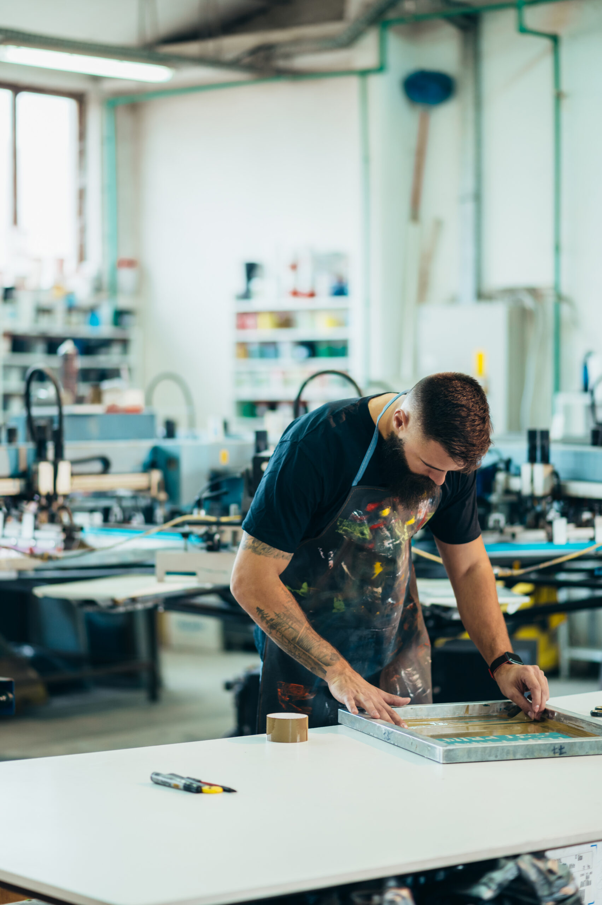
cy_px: 452
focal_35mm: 85
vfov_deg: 23.9
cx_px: 301
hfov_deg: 16.0
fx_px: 2135
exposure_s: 1/200
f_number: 1.8
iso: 250
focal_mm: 85
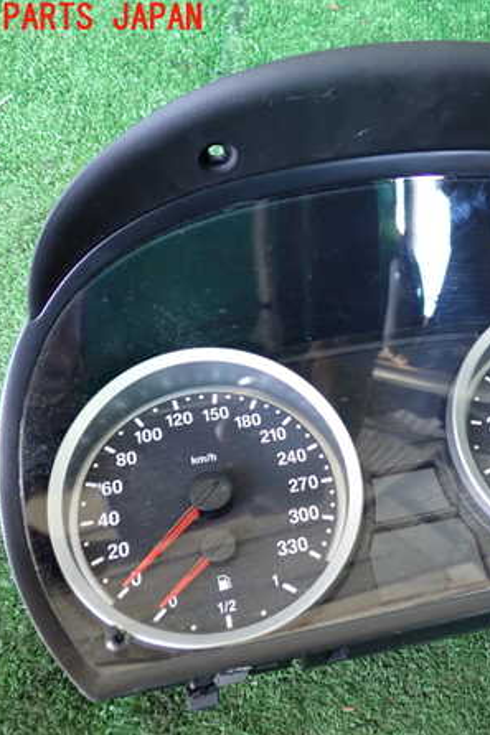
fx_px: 858
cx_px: 398
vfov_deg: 46.4
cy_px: 369
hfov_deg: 31.0
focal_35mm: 42
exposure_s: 1/40
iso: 320
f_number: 2.3
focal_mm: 5.4
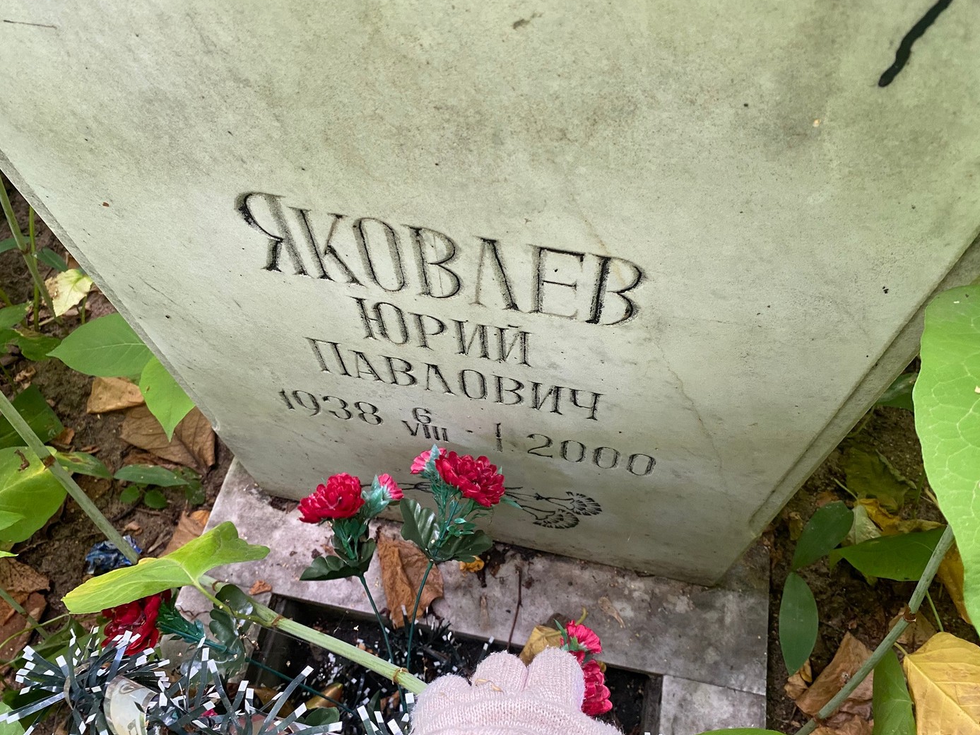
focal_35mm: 27
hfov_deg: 65.3
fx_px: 764
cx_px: 486
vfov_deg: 51.3
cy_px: 360
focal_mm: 4.25
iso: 250
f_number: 1.8
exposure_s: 1/60
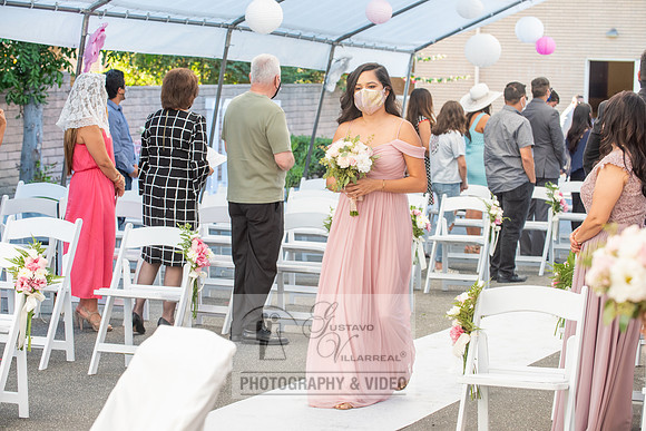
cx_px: 323
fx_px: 1951
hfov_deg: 18.8
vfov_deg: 12.6
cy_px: 216
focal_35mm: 109
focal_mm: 102
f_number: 5.6
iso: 640
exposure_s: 1/125
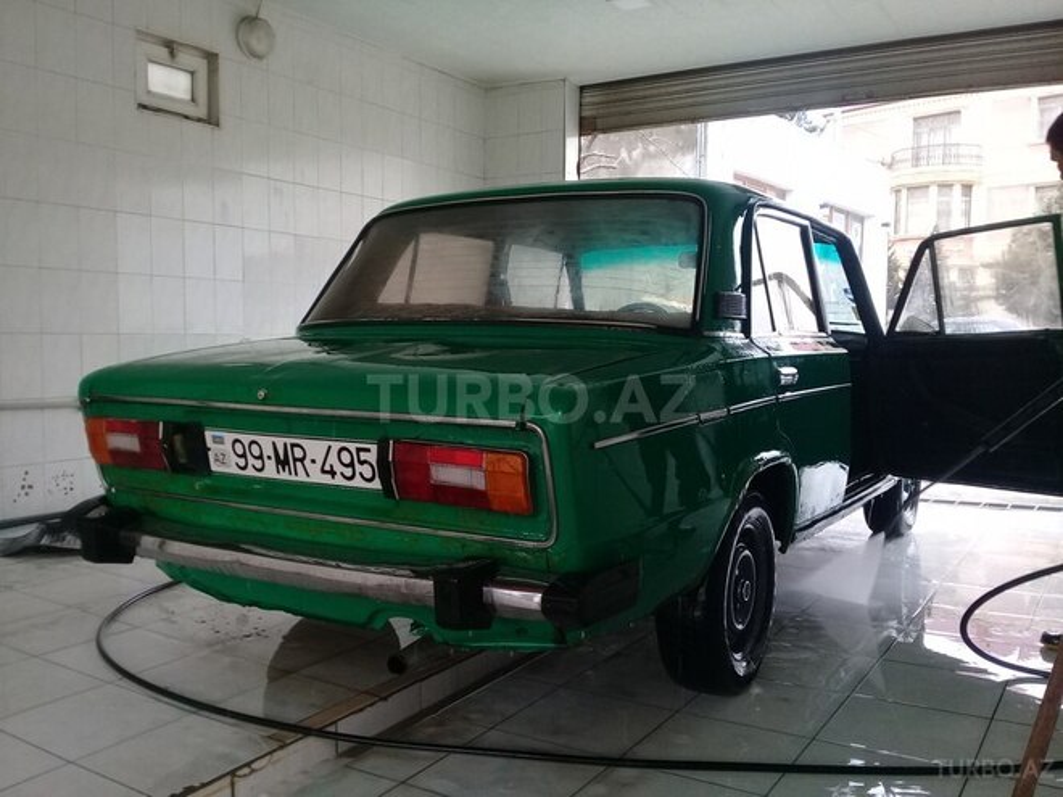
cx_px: 532
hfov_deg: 58.4
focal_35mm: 31
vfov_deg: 45.4
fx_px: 952
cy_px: 398
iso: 64
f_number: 2.2
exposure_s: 1/33
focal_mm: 3.3
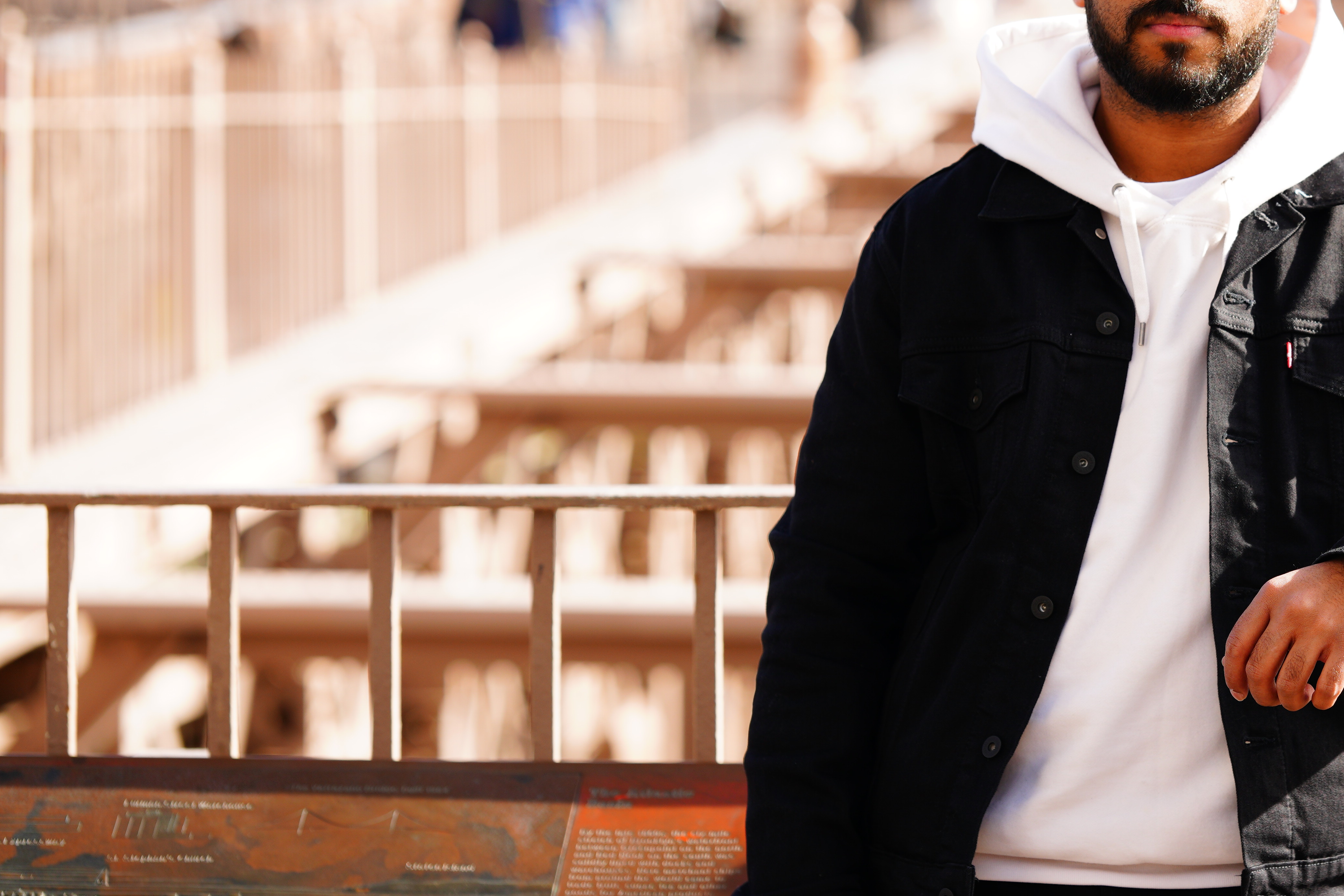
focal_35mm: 163
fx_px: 6085
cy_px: 168
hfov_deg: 12.5
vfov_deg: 8.4
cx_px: 1280
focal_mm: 85
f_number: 2.8
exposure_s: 1/500
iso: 100
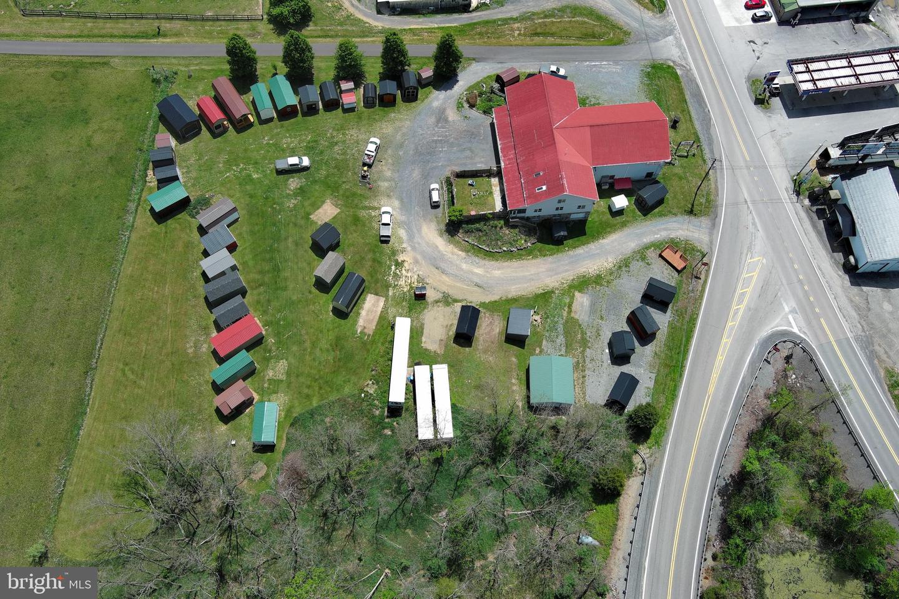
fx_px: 724
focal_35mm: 29
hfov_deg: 63.7
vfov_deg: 45.0
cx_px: 450
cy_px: 300
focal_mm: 10.57
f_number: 2.8
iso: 100
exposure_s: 1/1248
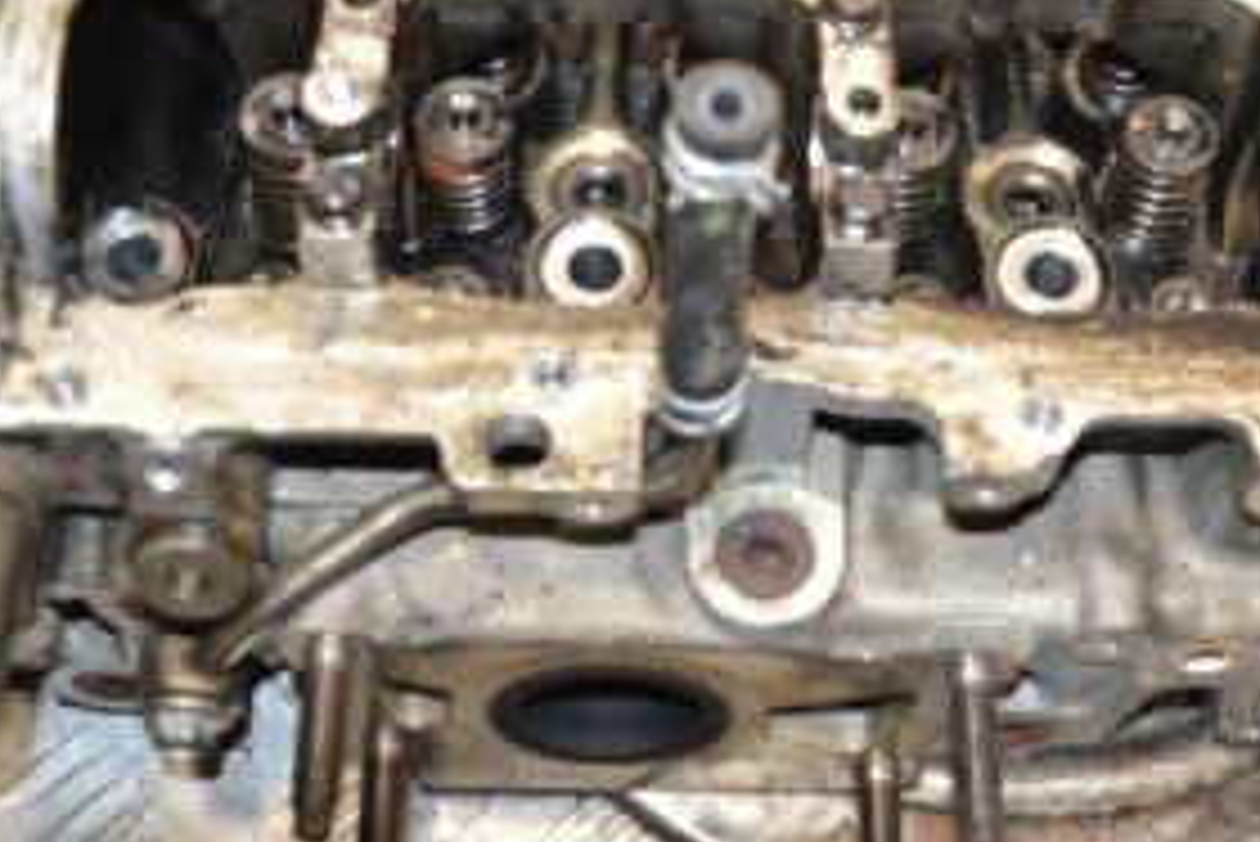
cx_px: 846
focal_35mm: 135
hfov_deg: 15.2
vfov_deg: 10.1
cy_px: 95
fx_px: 4727
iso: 800
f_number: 4.8
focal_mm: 42
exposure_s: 1/160
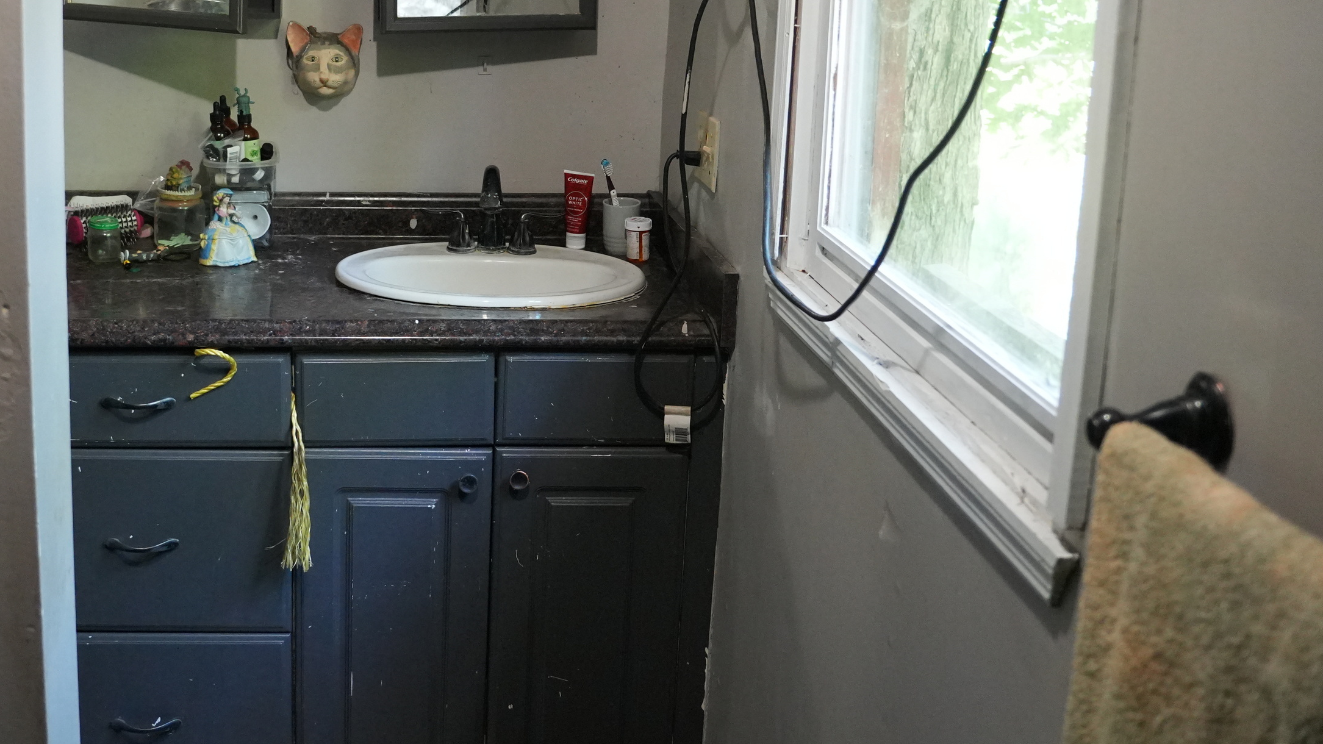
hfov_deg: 42.9
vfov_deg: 25.0
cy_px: 216
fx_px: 1663
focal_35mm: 47
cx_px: 465
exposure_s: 1/160
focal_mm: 21.3
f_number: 2.8
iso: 3200
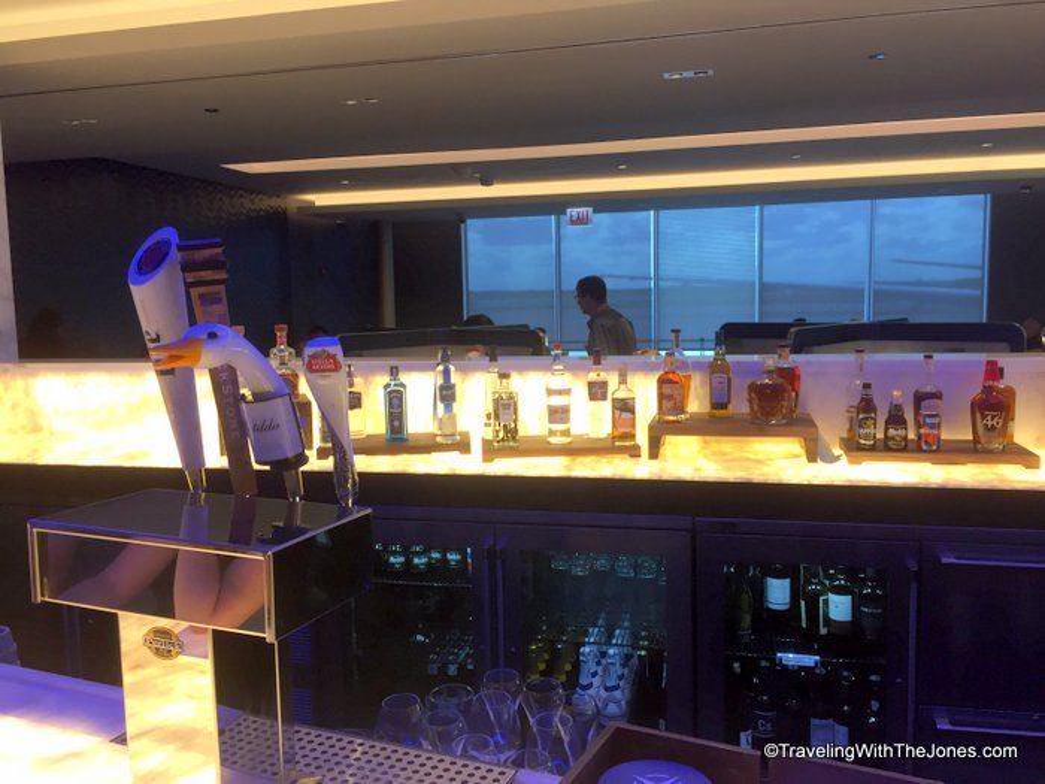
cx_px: 522
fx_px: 875
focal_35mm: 29
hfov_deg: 61.7
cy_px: 392
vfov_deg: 48.2
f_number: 2.2
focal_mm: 4.15
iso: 32
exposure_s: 1/40
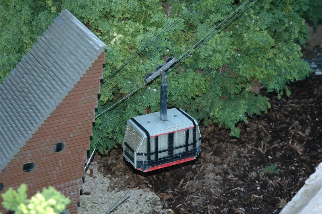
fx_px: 804
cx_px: 161
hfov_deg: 22.6
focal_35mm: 90
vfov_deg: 15.2
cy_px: 107
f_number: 4.5
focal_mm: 60
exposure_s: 1/60
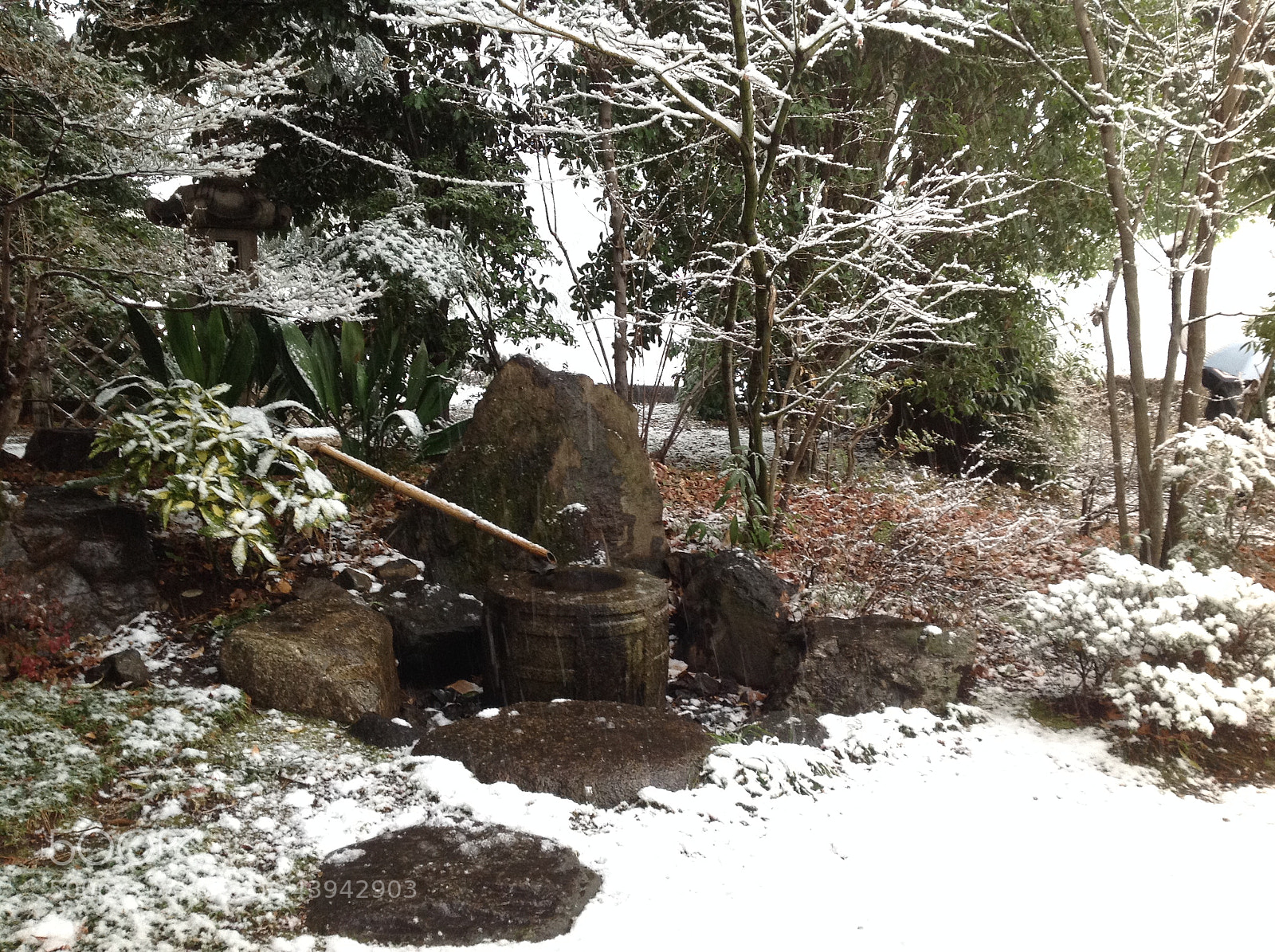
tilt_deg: -8.5
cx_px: 638
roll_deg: -0.4
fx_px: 1287
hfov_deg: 52.7
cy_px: 476
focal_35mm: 35
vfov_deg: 40.6
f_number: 2.4
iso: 100
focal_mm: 4.28
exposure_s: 1/15
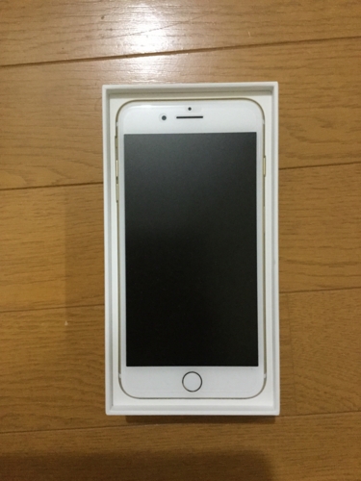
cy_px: 240
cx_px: 180
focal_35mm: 31
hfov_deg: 45.4
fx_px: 431
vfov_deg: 58.4
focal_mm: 3.3
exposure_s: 1/17
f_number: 2.4
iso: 250
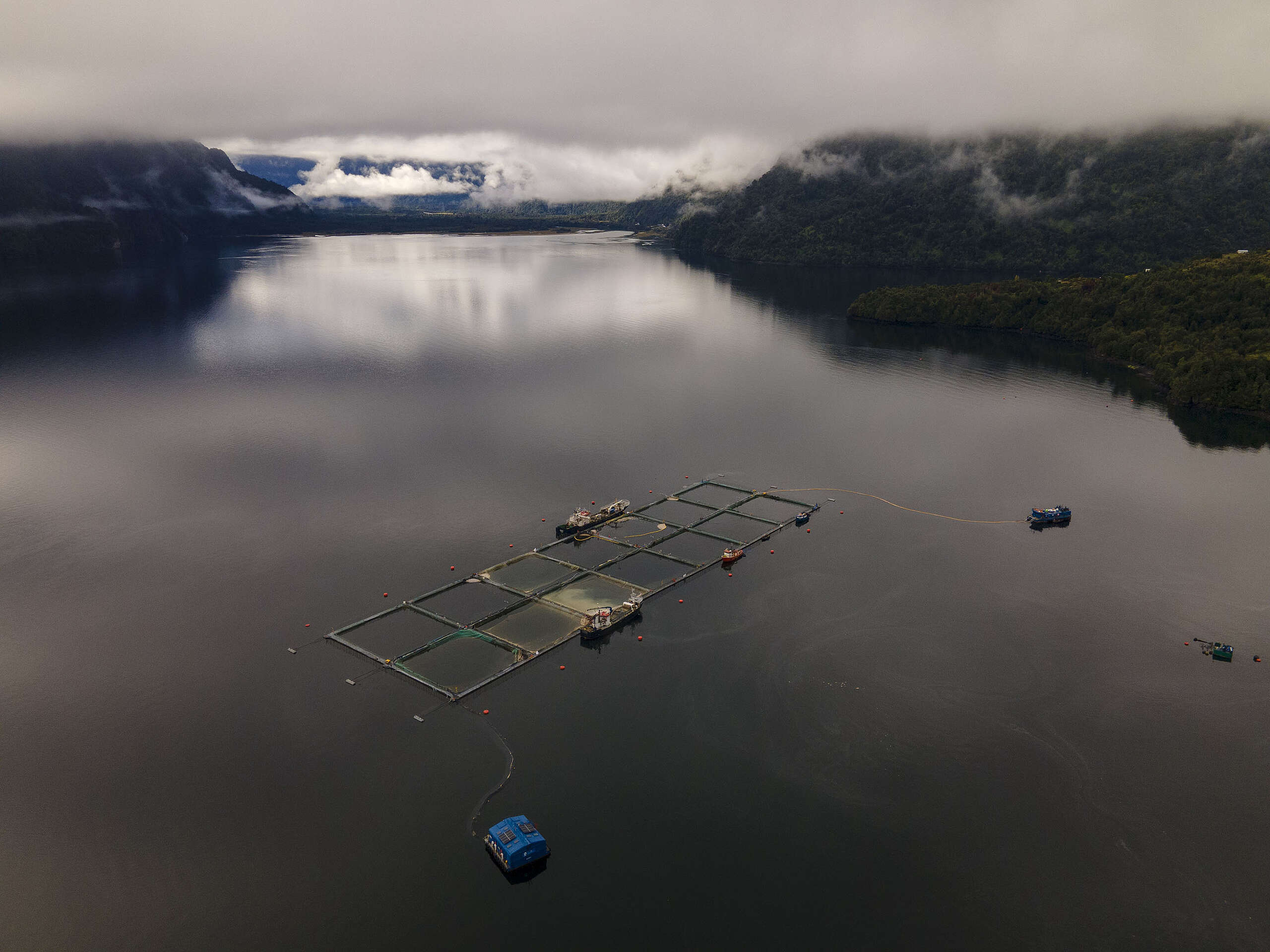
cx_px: 635
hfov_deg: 71.6
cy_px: 476
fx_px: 881
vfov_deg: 56.8
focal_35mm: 24
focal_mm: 4.5
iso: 160
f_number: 2.8
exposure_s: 1/15
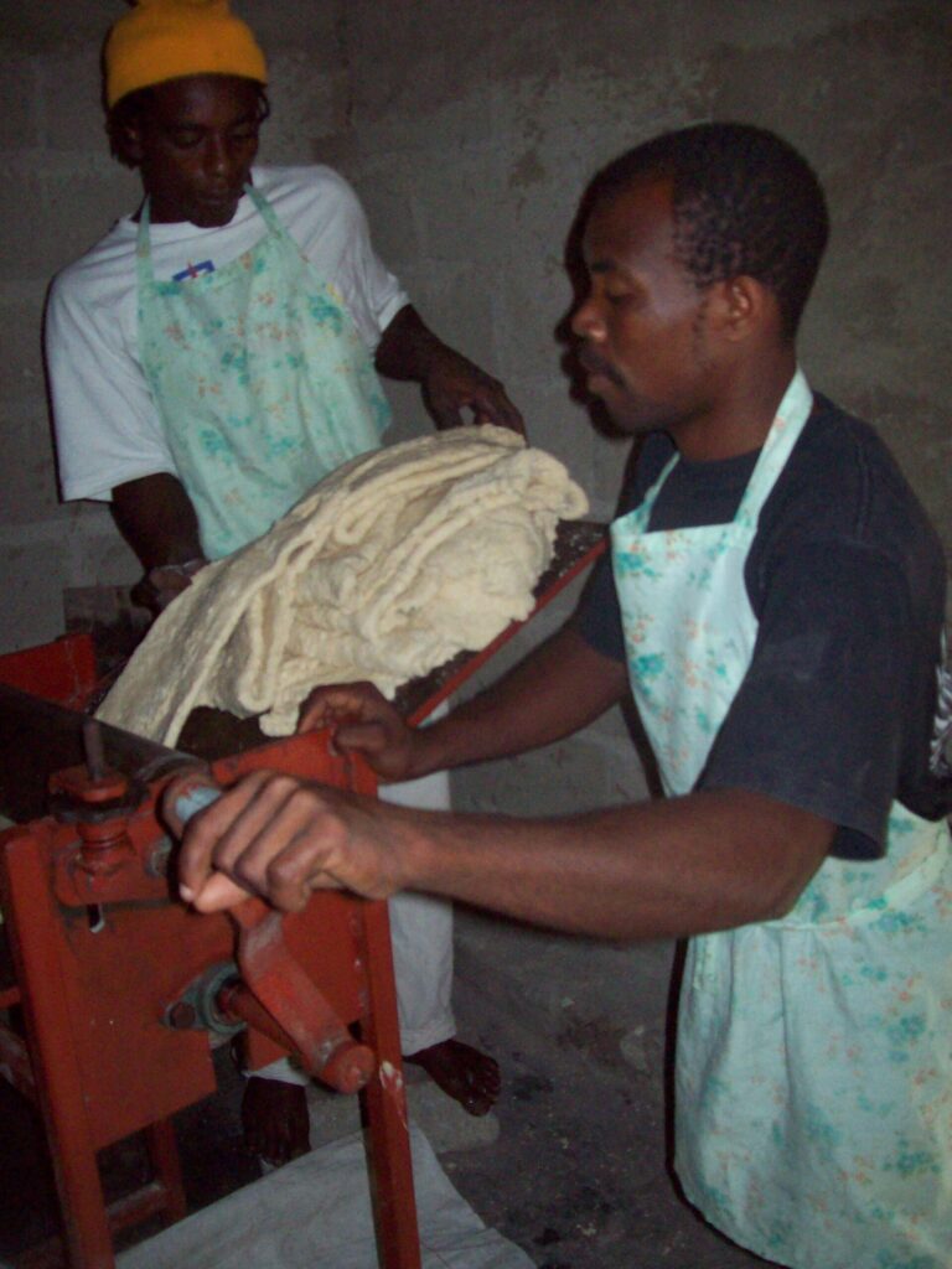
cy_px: 634
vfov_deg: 51.4
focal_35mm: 36
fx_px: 1320
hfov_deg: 39.7
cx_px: 476
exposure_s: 1/64
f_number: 2.7
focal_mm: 6
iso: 200
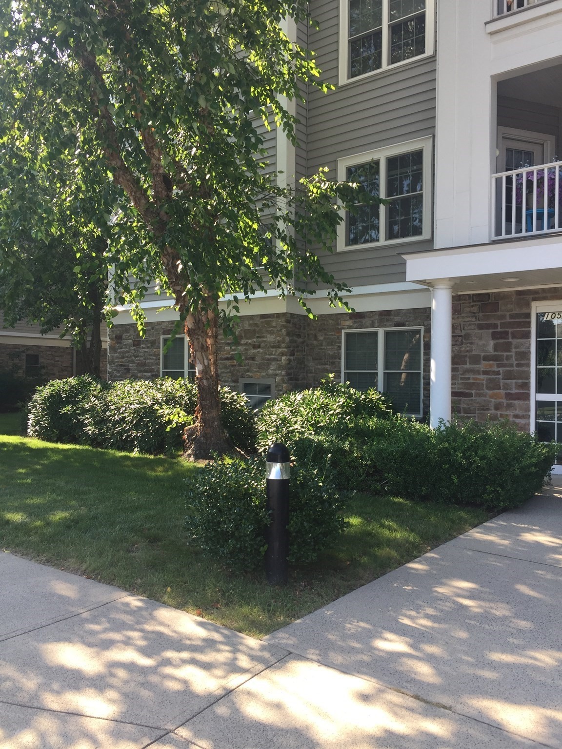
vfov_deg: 61.7
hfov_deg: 48.2
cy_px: 374
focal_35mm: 29
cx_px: 281
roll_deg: -0.2
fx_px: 628
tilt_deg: +1.8
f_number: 2.2
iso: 32
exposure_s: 1/247
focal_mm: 4.15
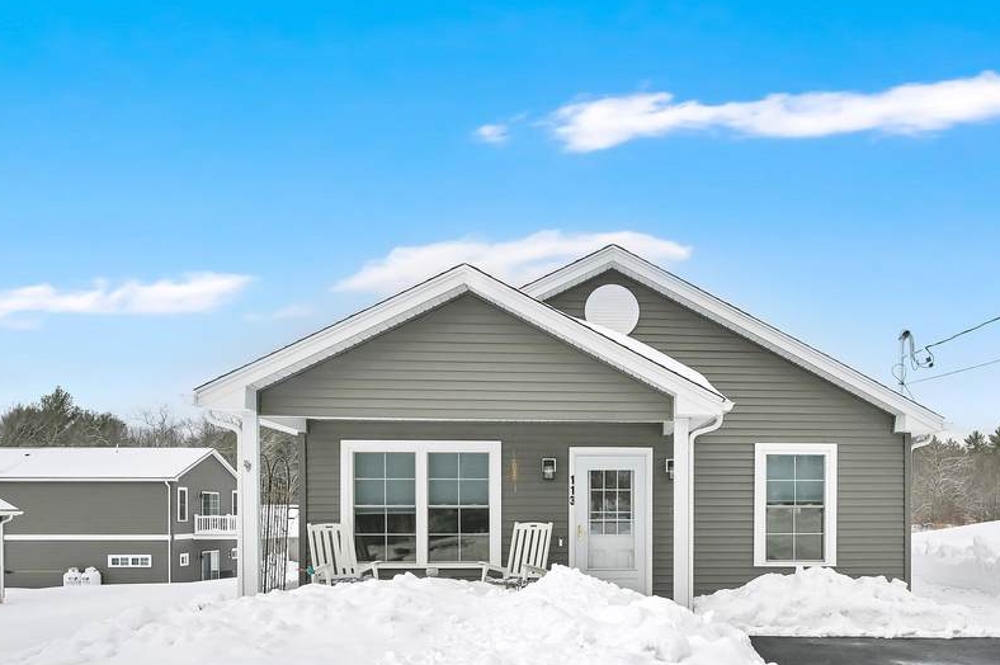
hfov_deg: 68.5
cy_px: 528
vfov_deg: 46.9
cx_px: 618
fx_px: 722
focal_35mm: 26
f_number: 8
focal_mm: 16
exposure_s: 1/2000
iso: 400
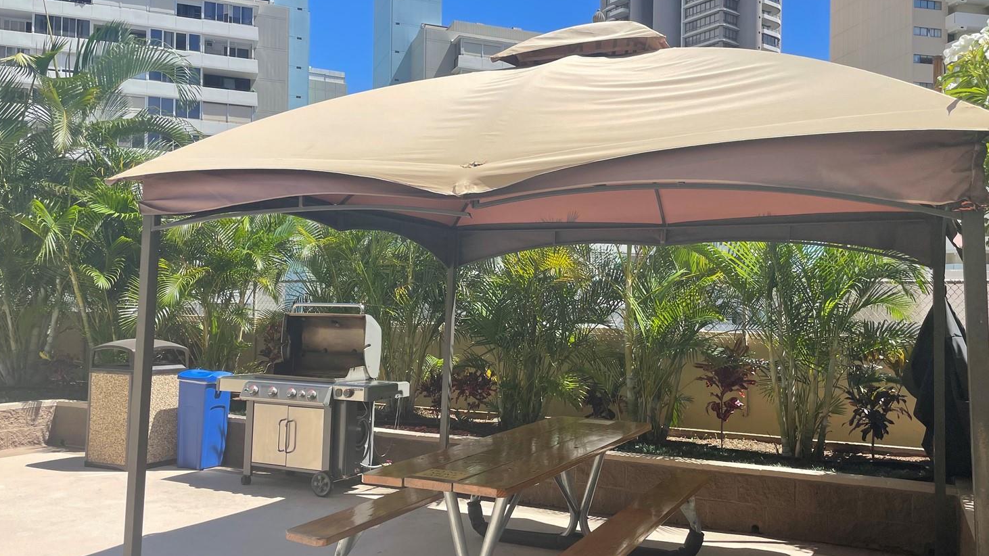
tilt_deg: +2.2
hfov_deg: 62.6
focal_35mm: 31
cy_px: 299
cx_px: 513
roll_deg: -0.6
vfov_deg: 37.7
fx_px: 813
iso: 32
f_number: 1.6
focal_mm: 4.2
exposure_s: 1/2506
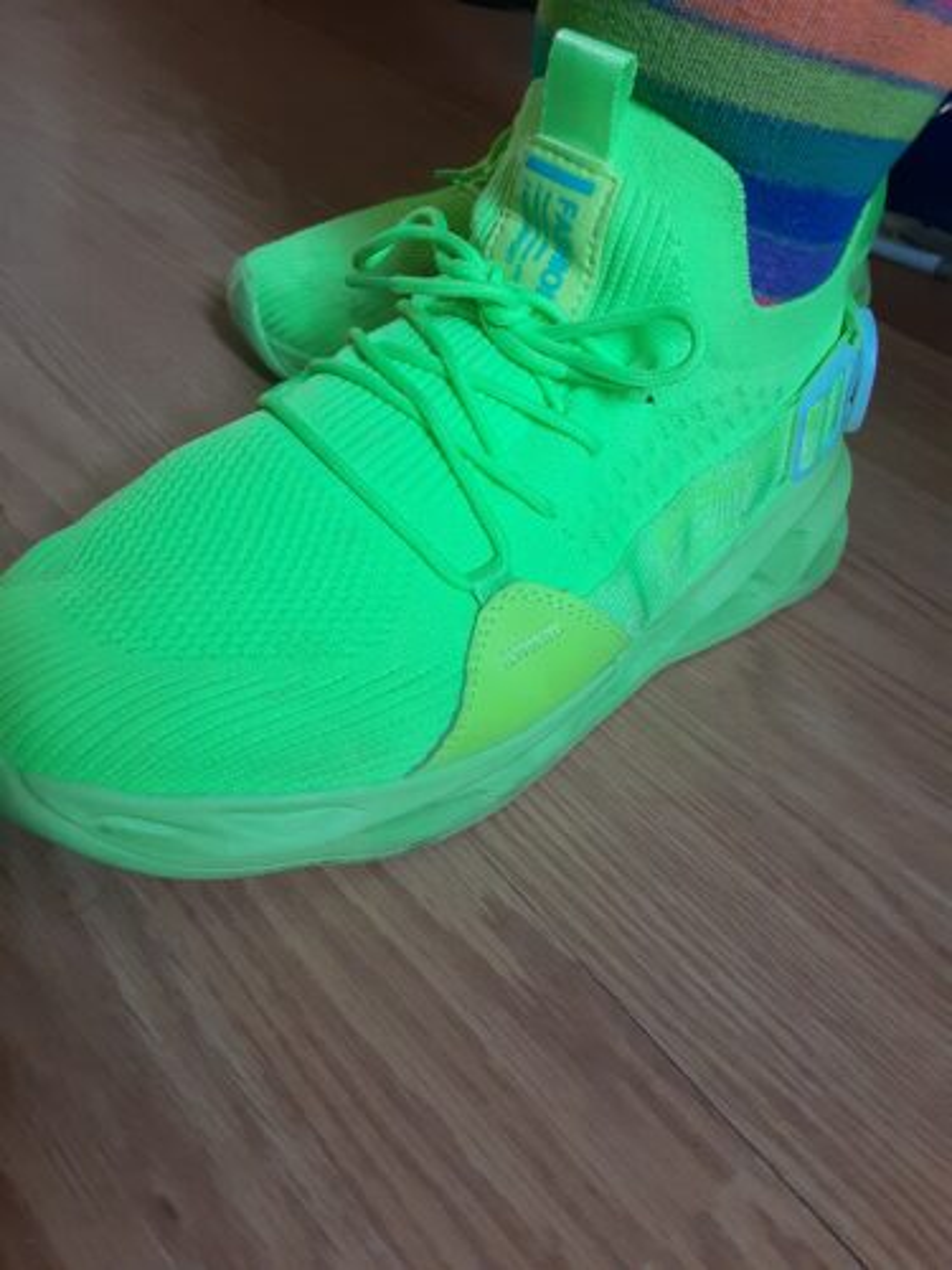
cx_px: 476
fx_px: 990
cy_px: 635
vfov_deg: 65.3
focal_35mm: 27
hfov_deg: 51.4
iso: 200
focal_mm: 2.91
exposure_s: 1/60
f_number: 1.9
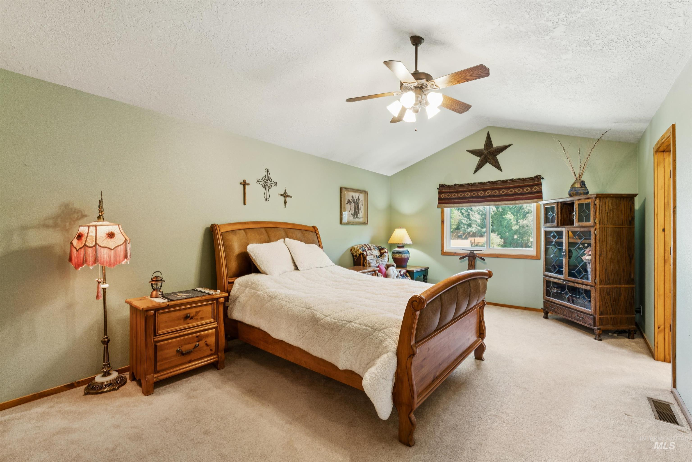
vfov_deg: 74.1
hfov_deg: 97.1
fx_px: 306
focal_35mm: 16
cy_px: 231
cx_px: 346
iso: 400
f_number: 13
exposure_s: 1/3.33
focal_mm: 15.9
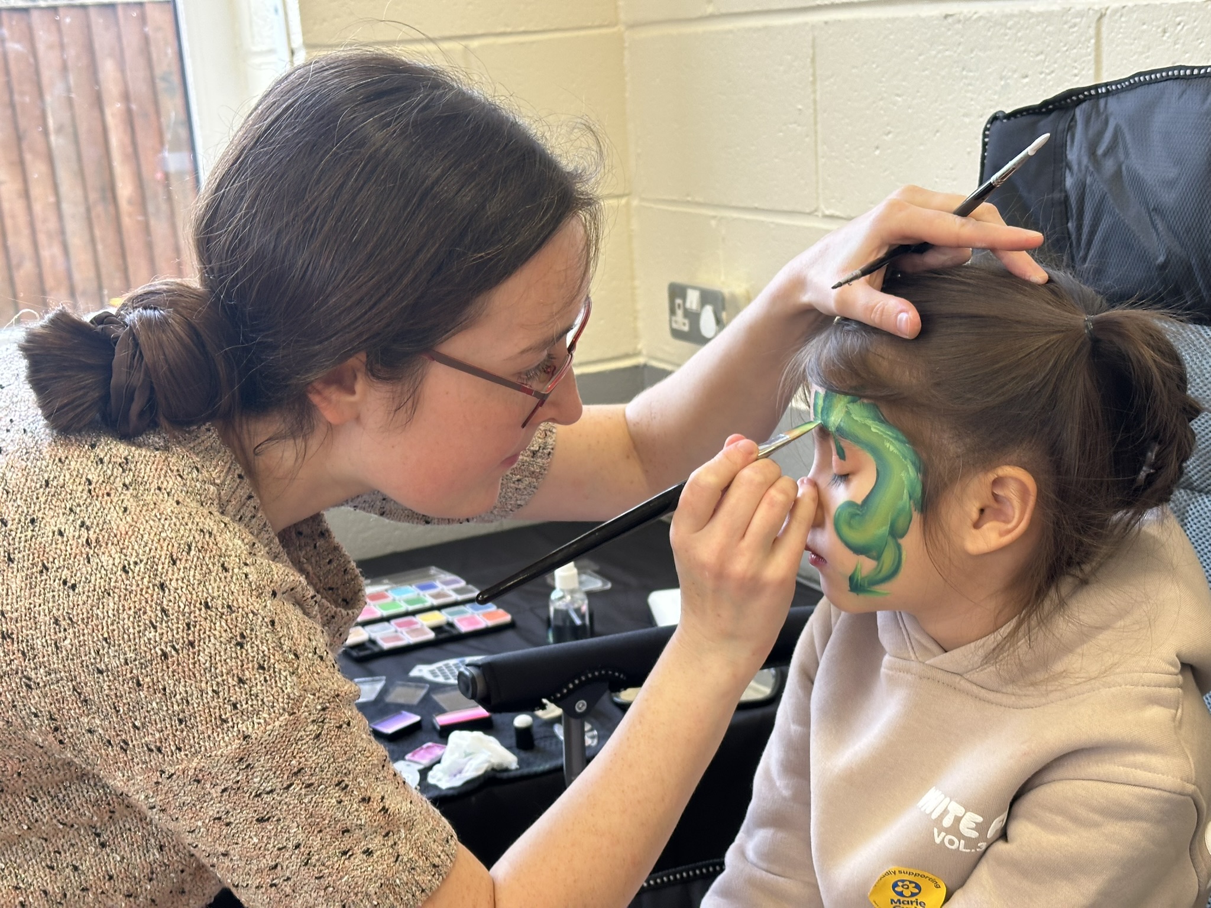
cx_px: 606
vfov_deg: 30.3
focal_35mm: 48
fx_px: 1679
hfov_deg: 39.7
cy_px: 454
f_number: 1.78
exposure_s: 1/57
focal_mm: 6.86
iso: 80
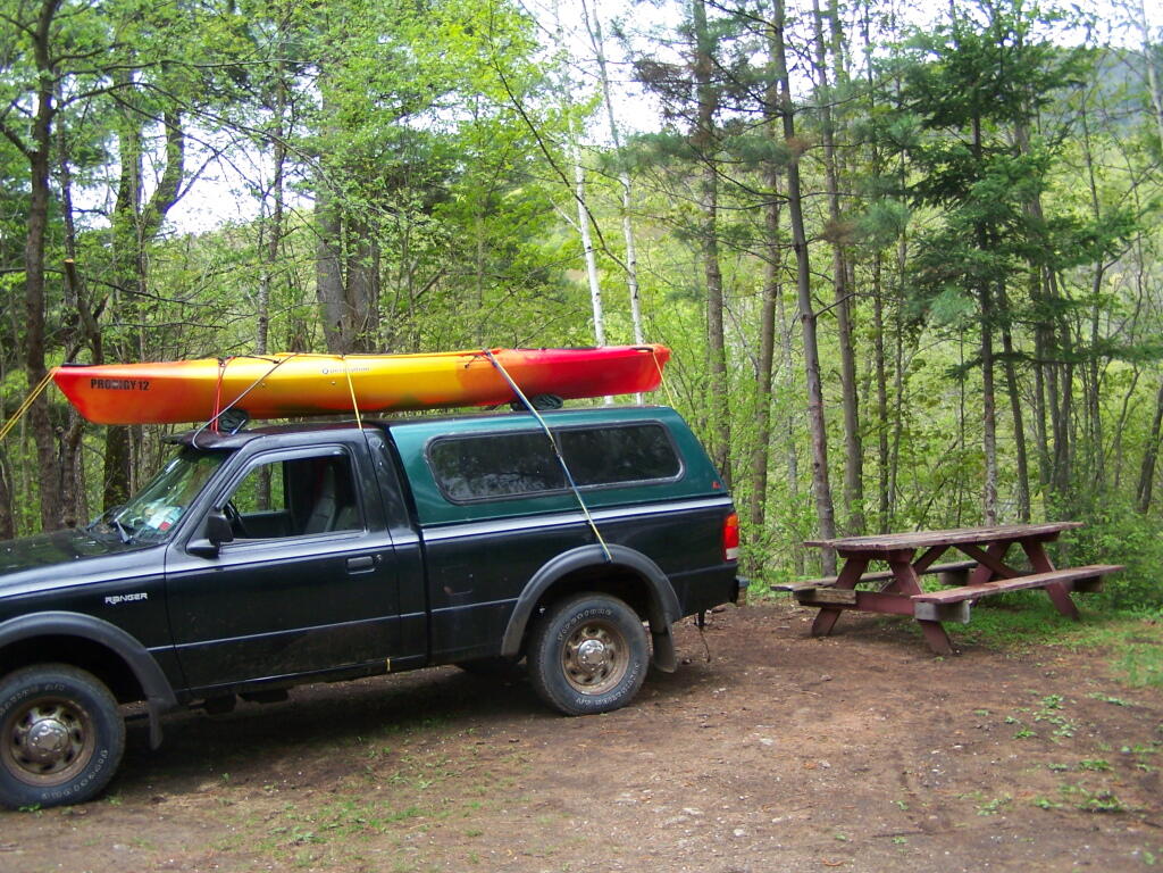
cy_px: 436
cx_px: 582
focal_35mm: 38
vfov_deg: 37.7
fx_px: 1277
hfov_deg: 49.0
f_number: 2.8
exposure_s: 1/40
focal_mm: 6.3
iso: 80
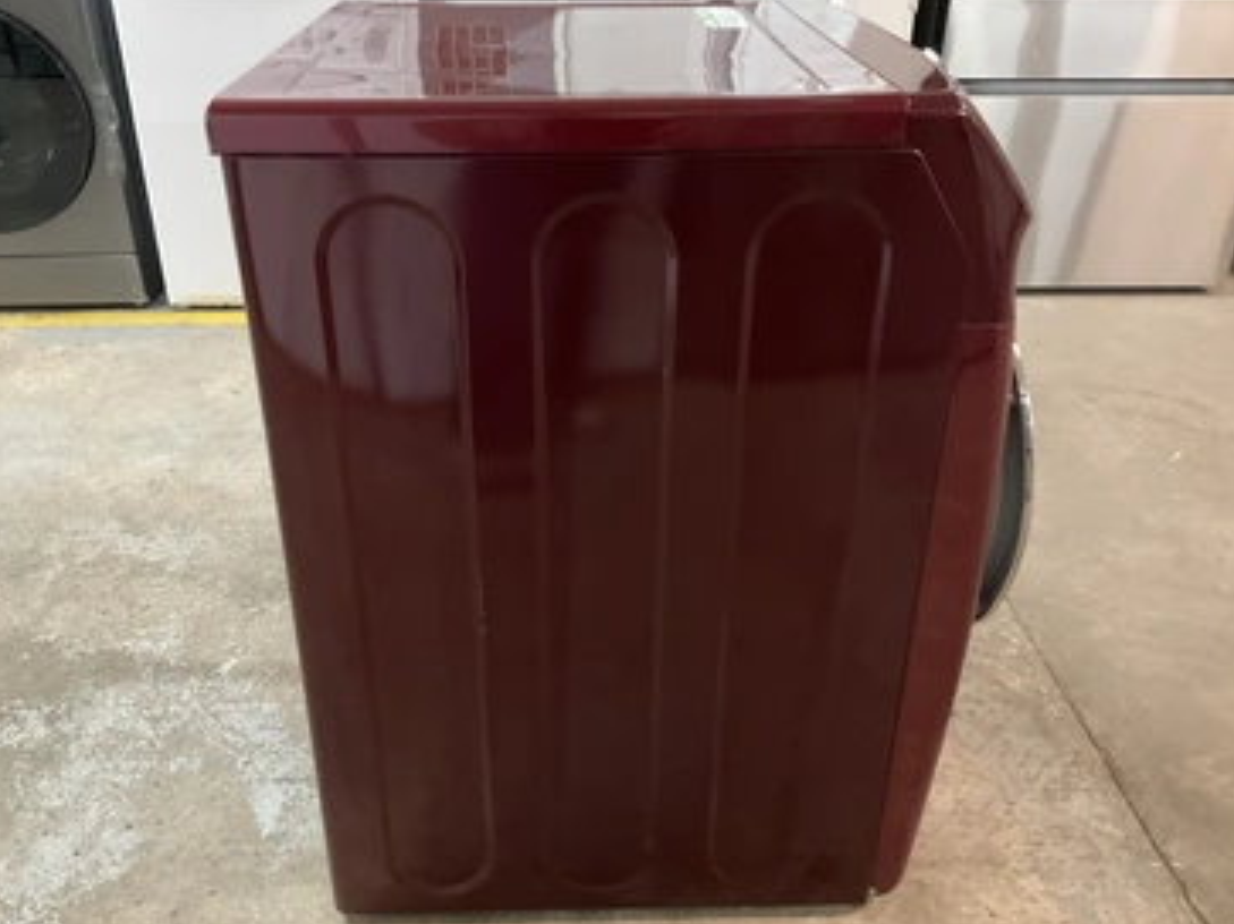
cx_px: 581
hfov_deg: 56.8
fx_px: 1140
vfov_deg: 44.1
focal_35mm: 32
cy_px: 442
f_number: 1.8
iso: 500
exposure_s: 1/30
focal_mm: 3
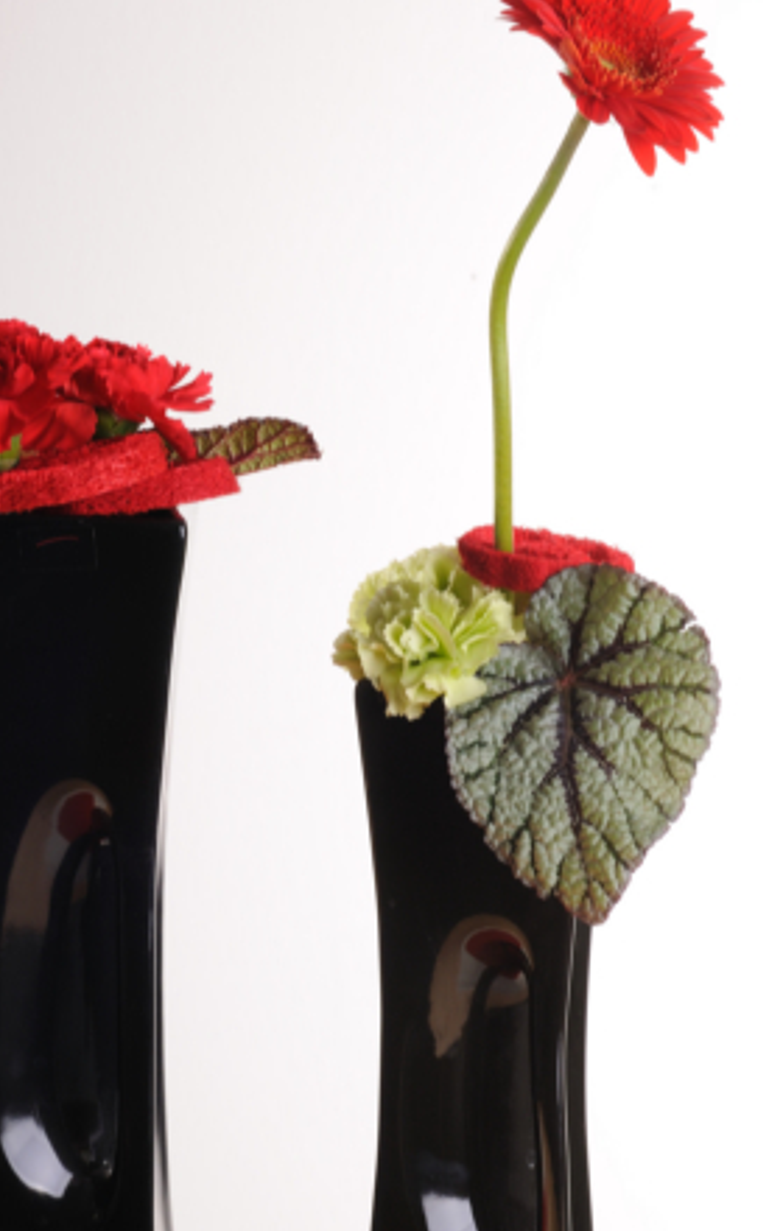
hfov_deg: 7.4
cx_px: 246
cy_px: 751
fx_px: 5925
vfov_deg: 11.8
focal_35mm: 177
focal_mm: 85
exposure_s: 1/200
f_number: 13
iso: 200
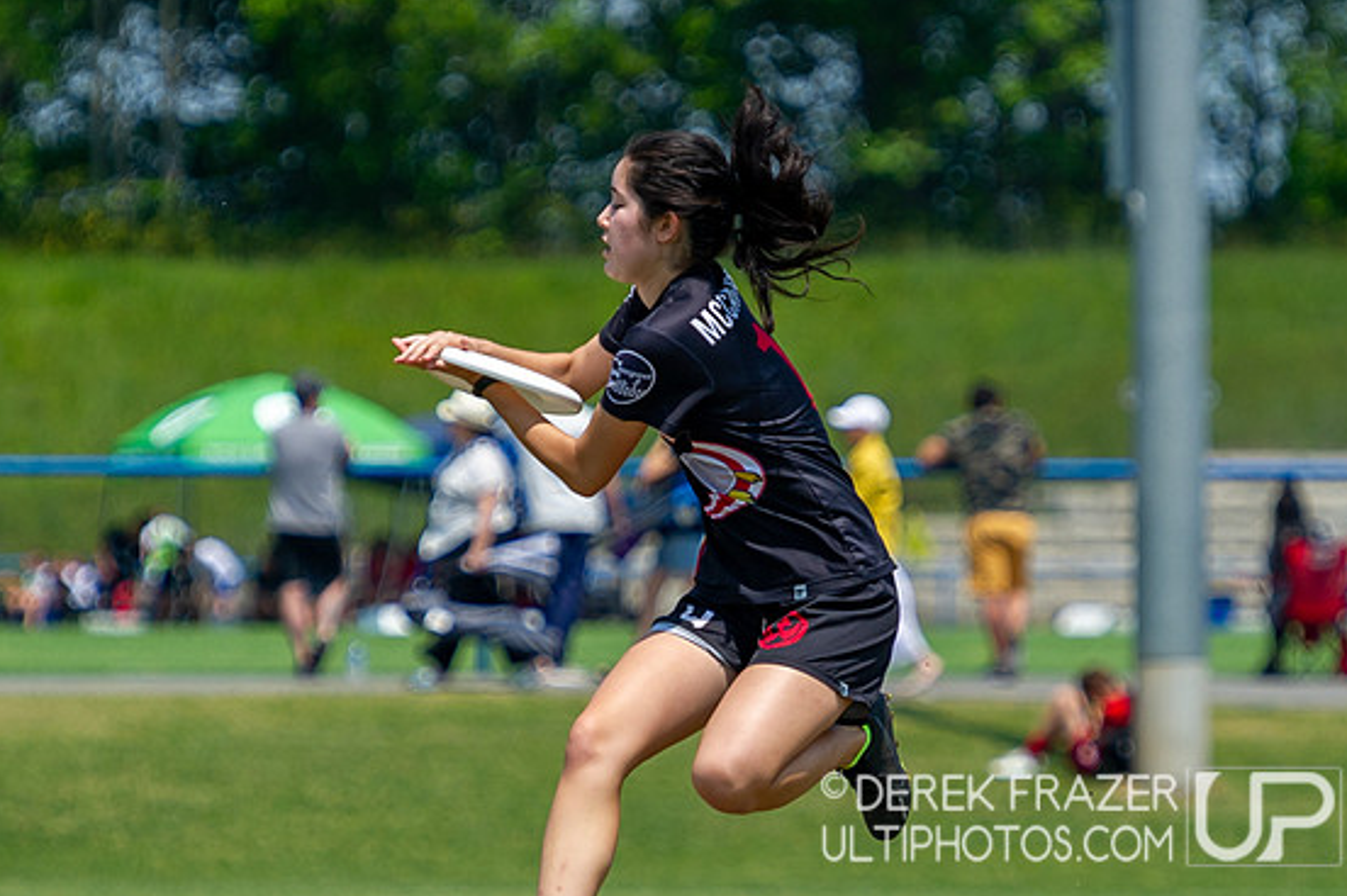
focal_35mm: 510
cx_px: 627
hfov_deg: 4.0
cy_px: 562
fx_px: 19070
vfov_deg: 2.7
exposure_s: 1/2000
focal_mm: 200
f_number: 4
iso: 200
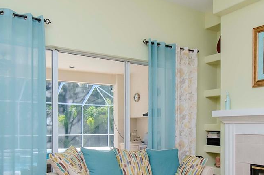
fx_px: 271
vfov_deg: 35.3
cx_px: 147
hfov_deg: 51.8
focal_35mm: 37
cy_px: 127
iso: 800
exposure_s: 1/160
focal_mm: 10
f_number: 9
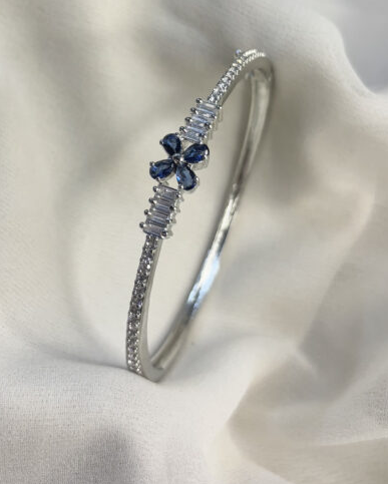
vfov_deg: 62.2
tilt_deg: -48.8
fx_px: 402
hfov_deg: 51.6
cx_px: 200
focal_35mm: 28
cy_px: 234
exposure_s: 1/74
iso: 125
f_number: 1.6
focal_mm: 5.96
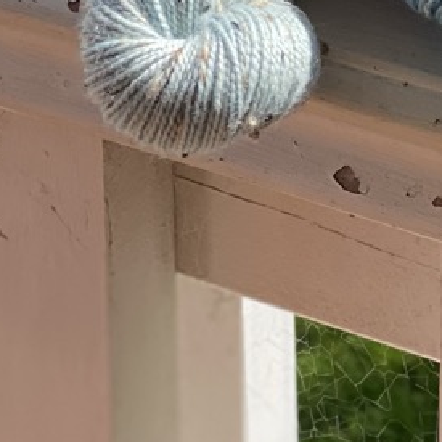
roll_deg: -1.8
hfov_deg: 8.1
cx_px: 608
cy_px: -363
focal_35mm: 214
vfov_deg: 7.9
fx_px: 3091
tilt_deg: -21.2
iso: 20
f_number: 2
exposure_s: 1/1497
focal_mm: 6
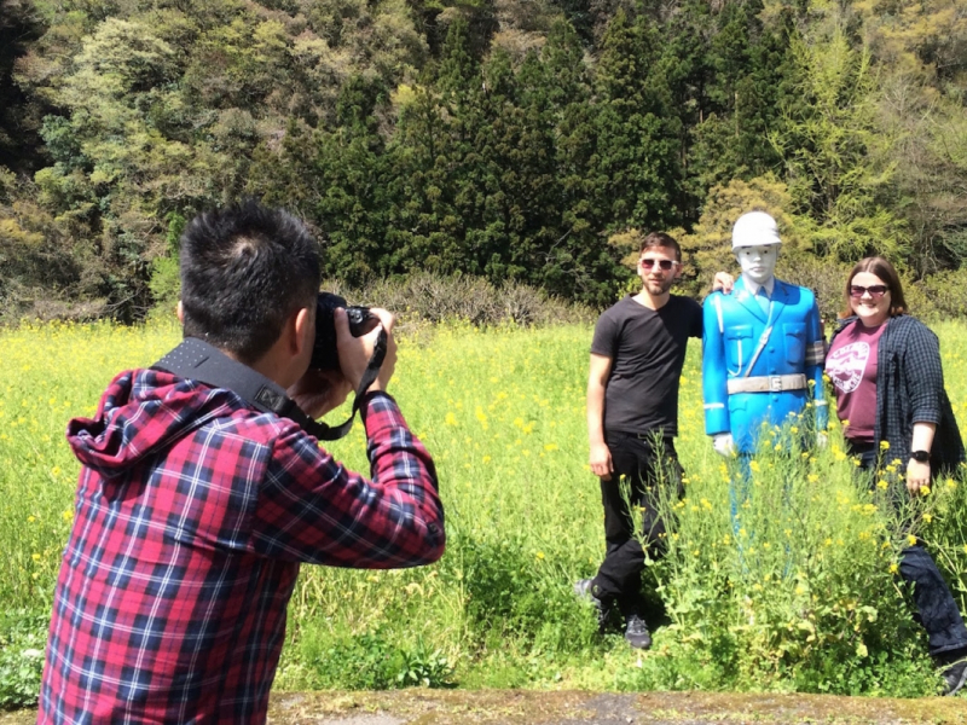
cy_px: 362
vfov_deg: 36.8
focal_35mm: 39
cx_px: 484
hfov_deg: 47.9
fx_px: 1089
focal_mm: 4.15
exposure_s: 1/855
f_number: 2.2
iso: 32
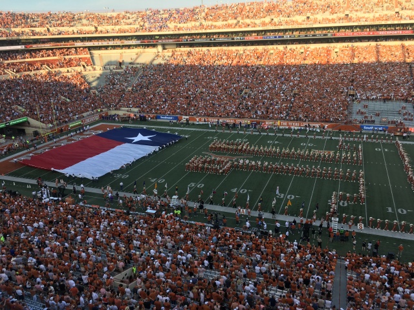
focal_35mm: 29
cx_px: 207
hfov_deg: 61.7
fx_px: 347
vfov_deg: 48.2
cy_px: 155
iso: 25
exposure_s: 1/363
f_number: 2.2
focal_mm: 4.15
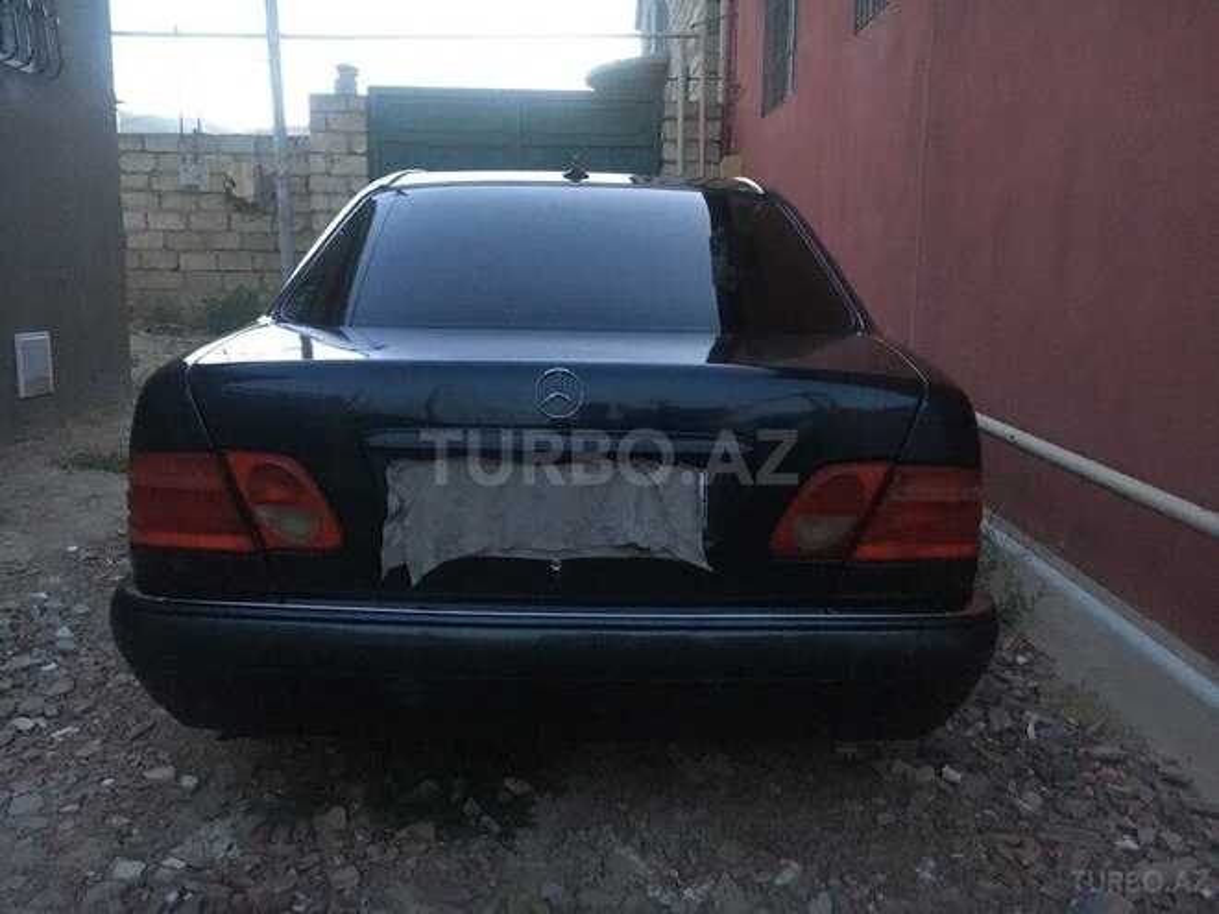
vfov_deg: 48.2
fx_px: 1021
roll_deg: -1.1
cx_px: 610
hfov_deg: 61.7
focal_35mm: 29
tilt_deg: -7.7
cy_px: 457
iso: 250
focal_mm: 4.15
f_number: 2.2
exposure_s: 1/17
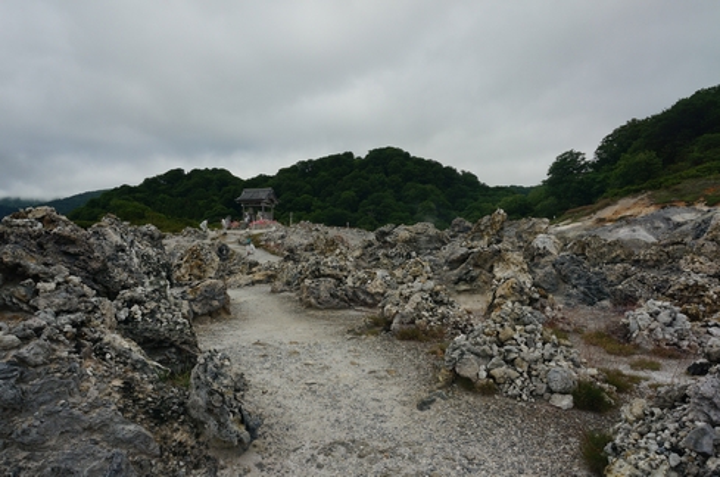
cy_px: 238
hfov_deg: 73.8
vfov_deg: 52.9
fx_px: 479
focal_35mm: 24
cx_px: 360
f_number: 11
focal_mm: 16
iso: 100
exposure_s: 1/100
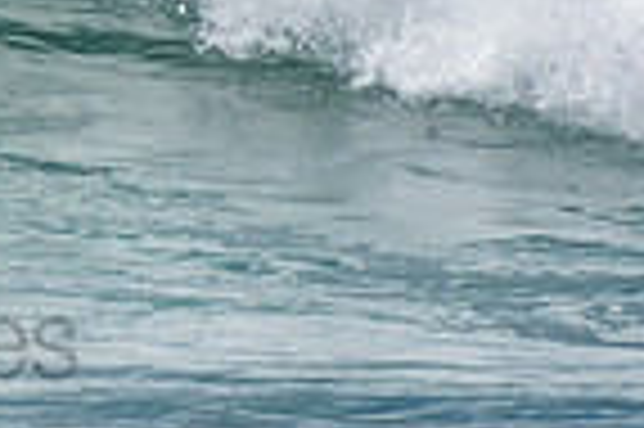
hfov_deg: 0.8
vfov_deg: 0.6
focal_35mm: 2436
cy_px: -408
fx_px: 43527
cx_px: -270
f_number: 5.6
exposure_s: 1/2000
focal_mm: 400
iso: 220
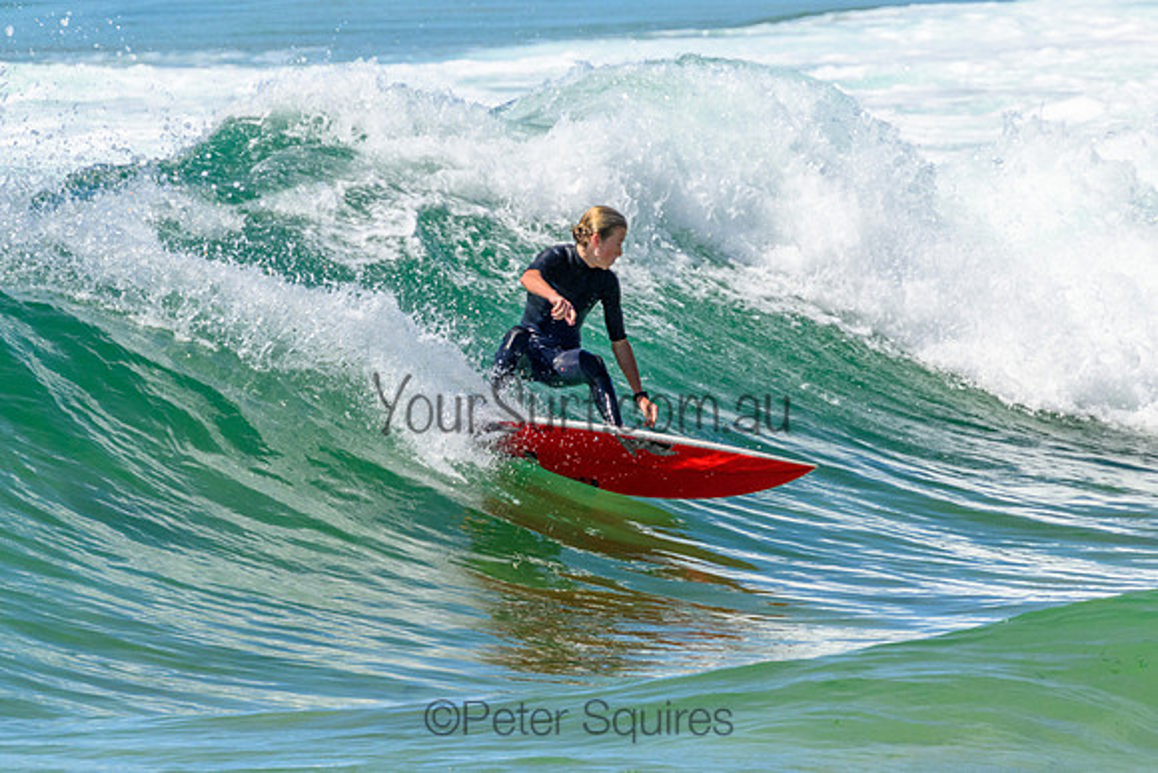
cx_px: 551
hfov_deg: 1.9
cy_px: 347
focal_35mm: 1101
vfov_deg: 1.3
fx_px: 35409
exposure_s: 1/2000
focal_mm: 800
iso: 1100
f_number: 11
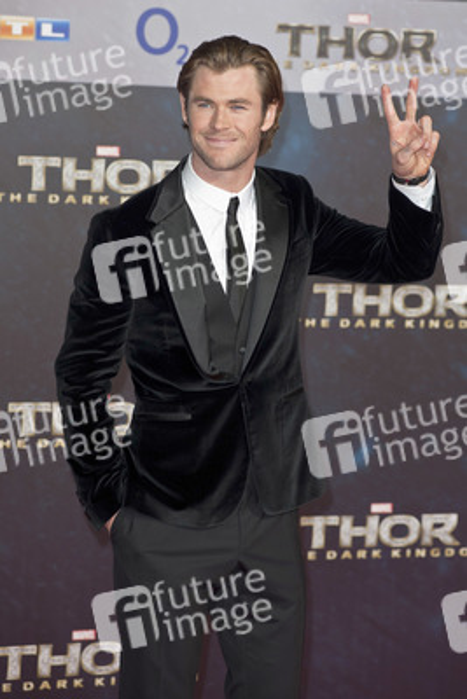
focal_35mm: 125
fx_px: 2430
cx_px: 234
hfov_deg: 11.0
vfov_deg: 16.4
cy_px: 350
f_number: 5.6
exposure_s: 1/200
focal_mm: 125
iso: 800
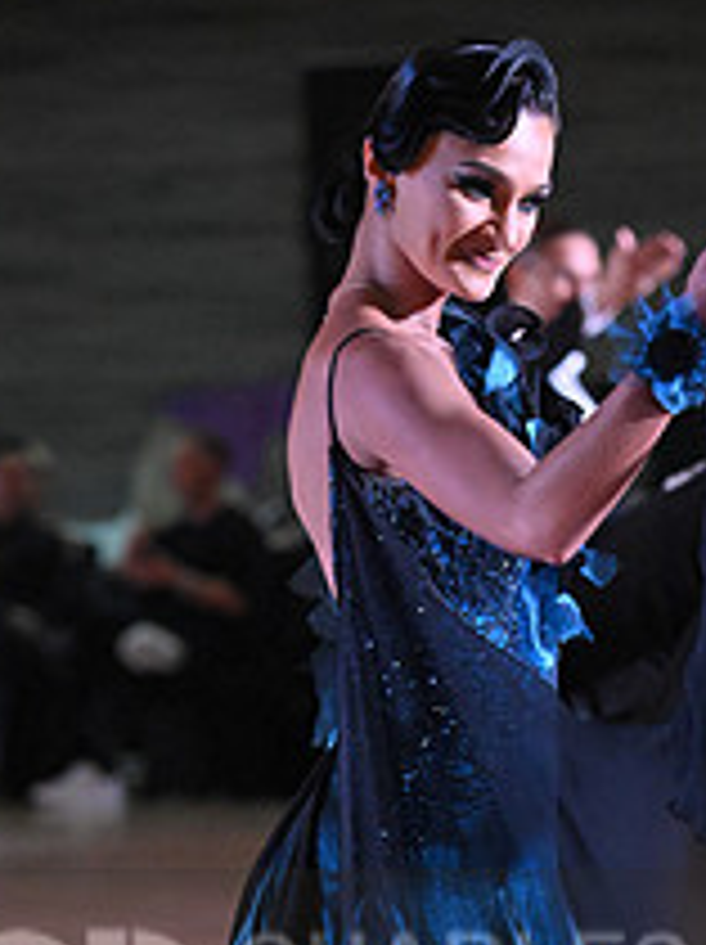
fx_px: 9428
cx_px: 515
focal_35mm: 346
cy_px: 1022
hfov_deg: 4.3
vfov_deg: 5.7
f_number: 5
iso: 5000
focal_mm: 130
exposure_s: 1/400
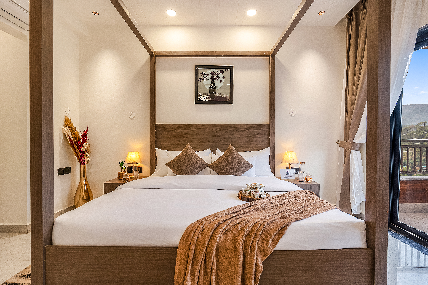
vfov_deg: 73.7
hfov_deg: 96.7
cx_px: 214
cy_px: 142
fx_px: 190
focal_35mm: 16
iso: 640
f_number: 5.6
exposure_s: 1/125
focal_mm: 16
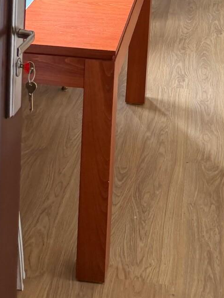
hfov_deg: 19.1
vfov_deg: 21.4
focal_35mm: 77
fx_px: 664
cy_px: -146
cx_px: 155
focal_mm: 6.76
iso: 200
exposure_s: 1/63
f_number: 1.78
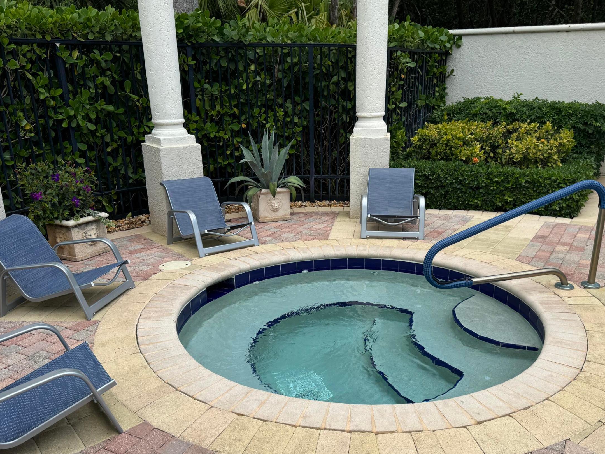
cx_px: 335
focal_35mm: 32
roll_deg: +0.4
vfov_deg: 43.7
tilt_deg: -21.5
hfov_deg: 56.7
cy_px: 294
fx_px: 559
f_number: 1.78
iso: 80
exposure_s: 1/4049
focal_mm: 6.76
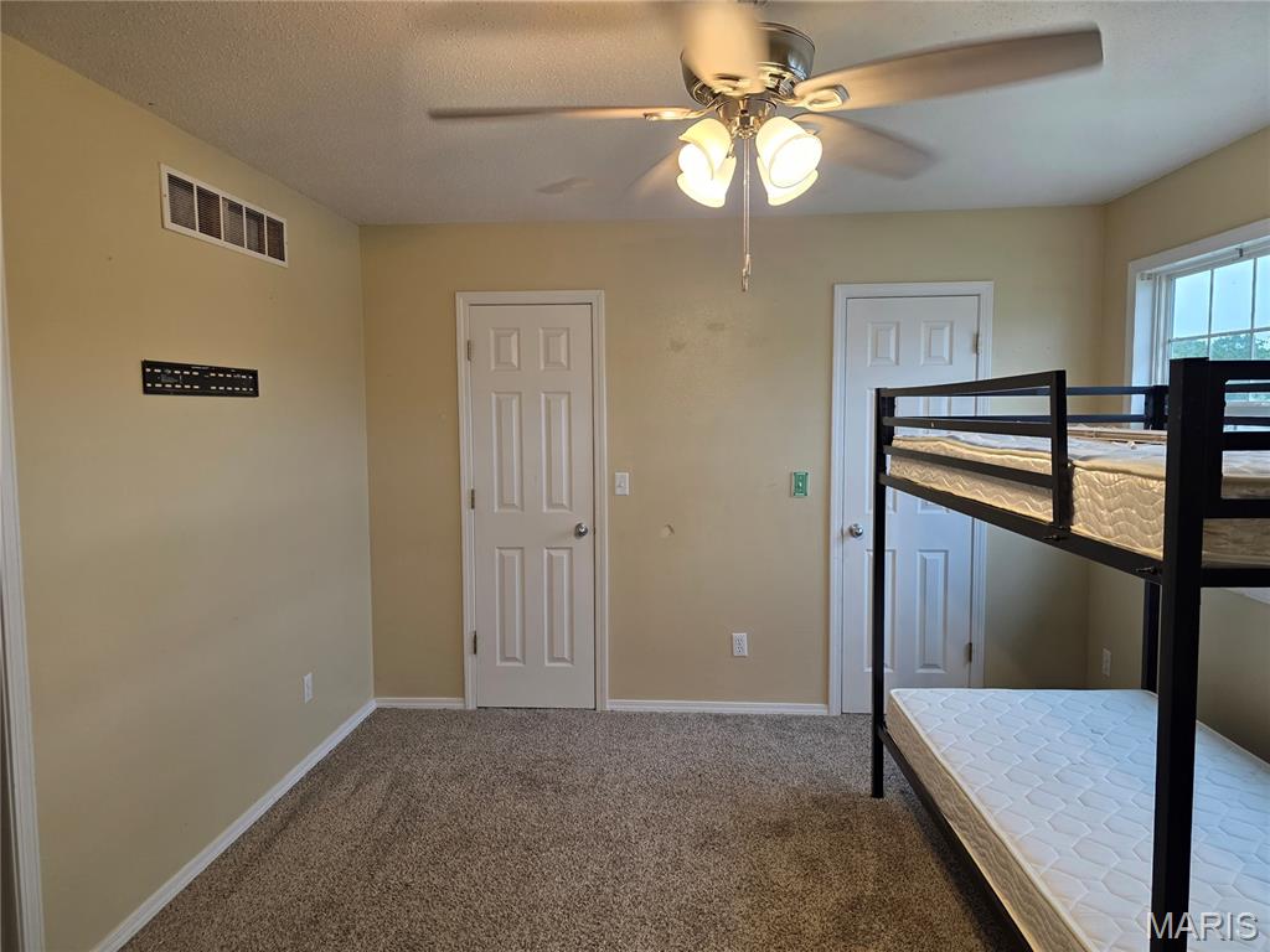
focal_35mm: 23
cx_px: 635
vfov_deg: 58.9
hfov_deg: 73.9
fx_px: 844
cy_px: 476
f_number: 1.7
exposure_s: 1/120
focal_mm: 6.3
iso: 125
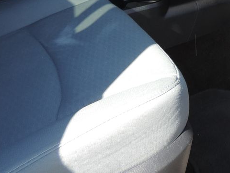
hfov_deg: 27.3
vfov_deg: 21.3
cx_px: 263
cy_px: -35
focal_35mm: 64
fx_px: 425
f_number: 3
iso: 80
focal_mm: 4.3
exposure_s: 1/100
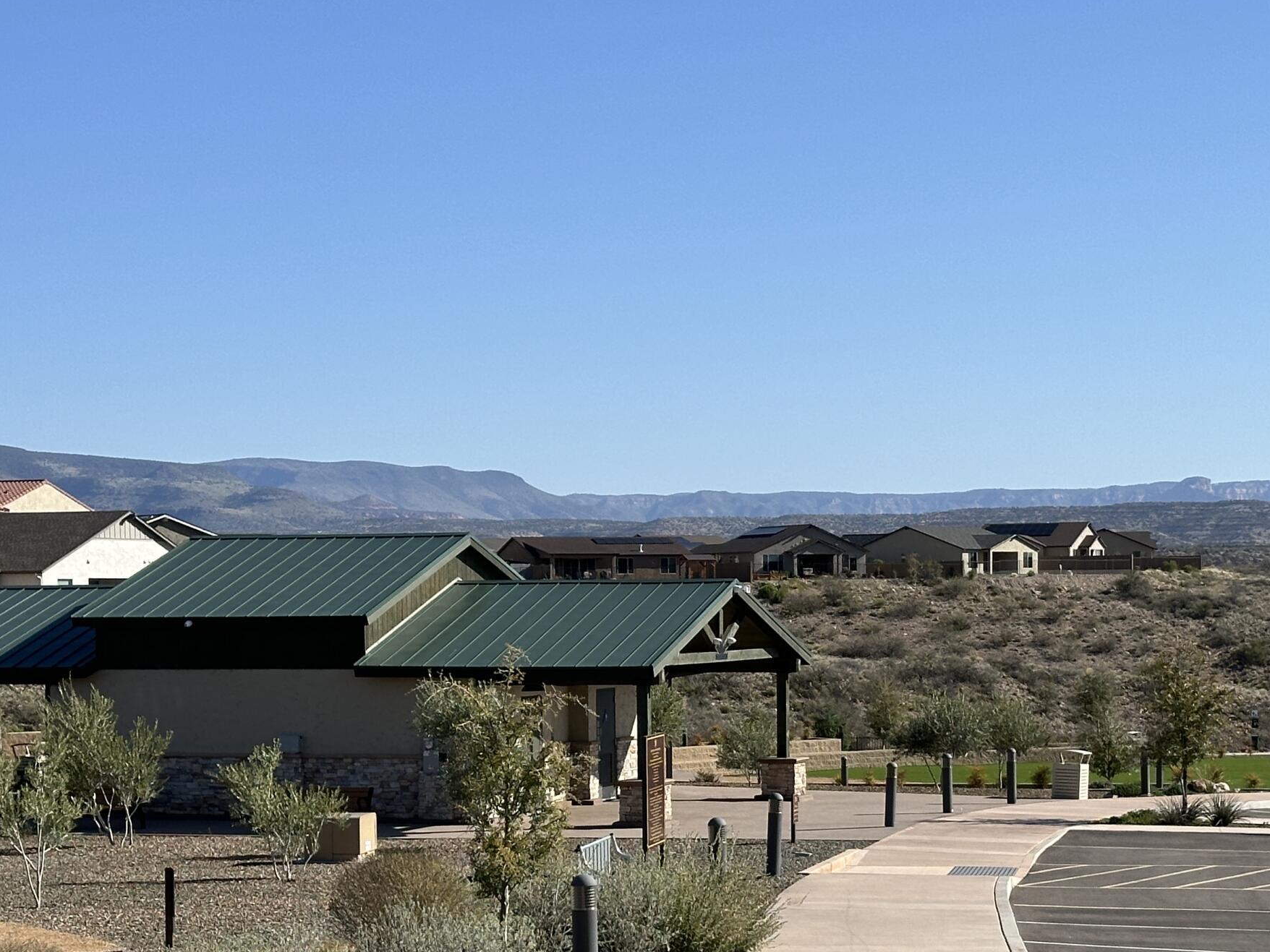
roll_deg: +0.5
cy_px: 713
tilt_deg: -2.3
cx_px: 725
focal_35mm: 82
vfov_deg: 17.9
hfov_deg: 23.8
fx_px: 3008
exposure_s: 1/4566
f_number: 1.78
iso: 64
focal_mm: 6.86
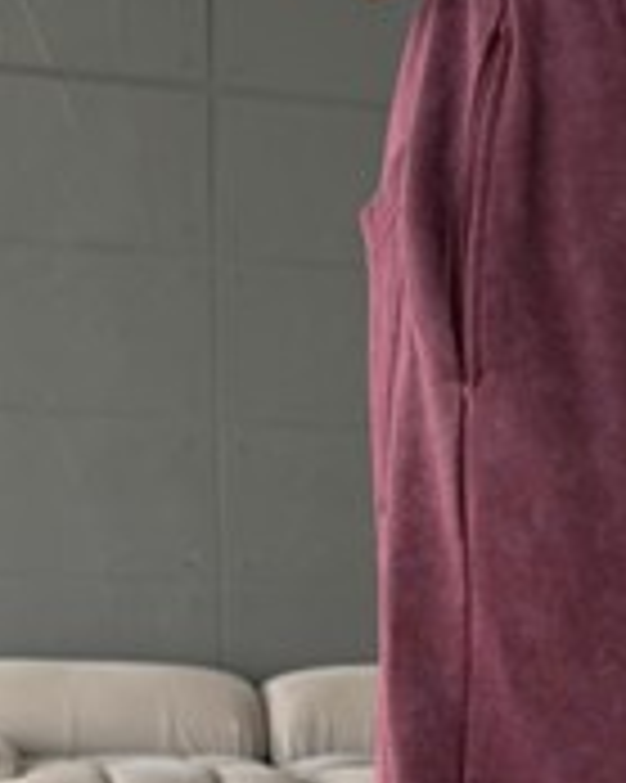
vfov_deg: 16.9
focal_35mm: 108
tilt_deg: -7.5
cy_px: 963
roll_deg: +0.6
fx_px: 2503
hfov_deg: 14.0
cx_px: 621
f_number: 1.78
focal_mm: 6.76
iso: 64
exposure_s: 1/177
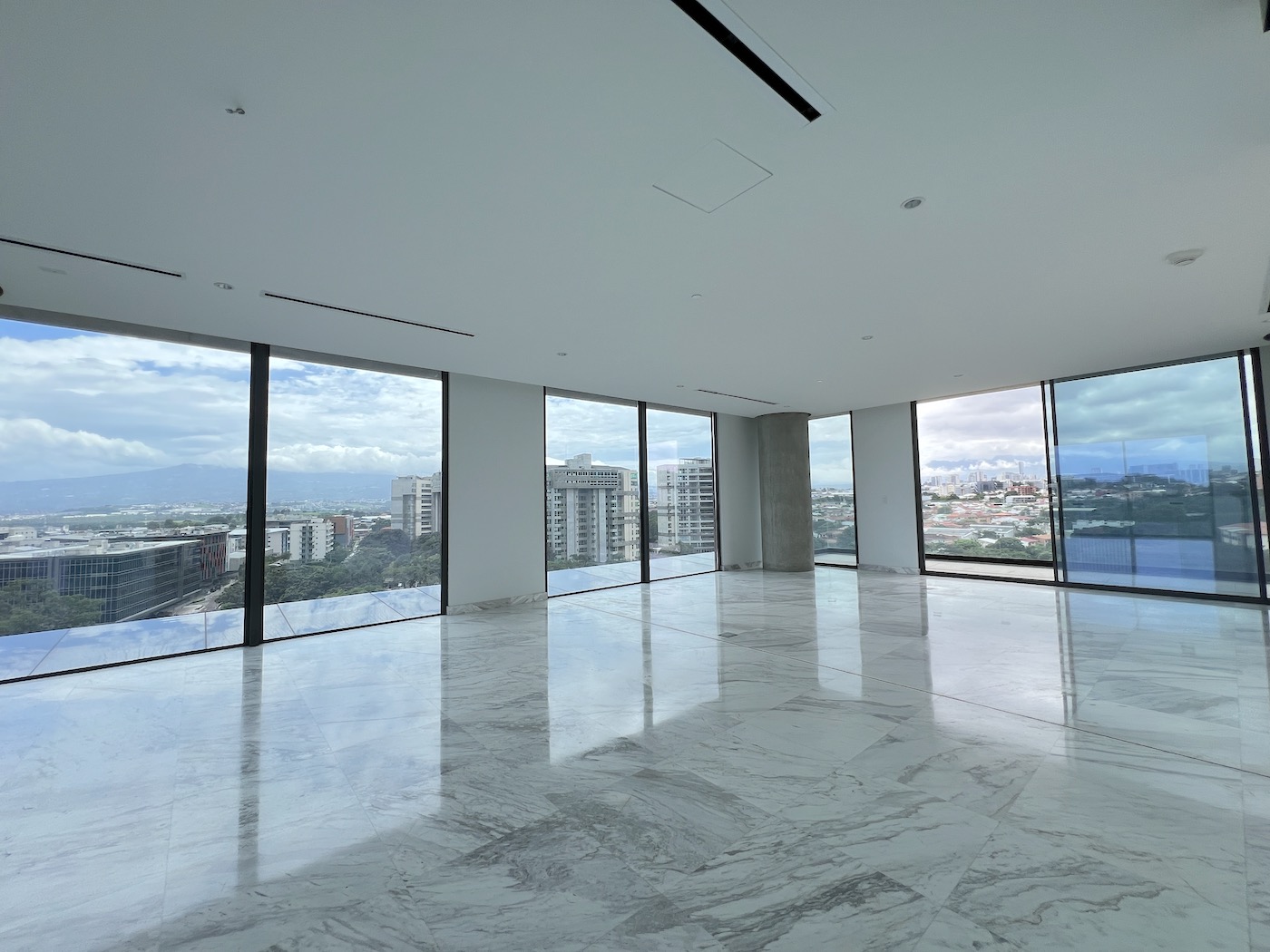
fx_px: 477
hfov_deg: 106.2
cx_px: 635
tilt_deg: +3.5
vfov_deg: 89.9
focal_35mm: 13
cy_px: 476
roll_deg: +1.9
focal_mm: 1.57
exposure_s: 1/469
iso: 32
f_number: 1.8
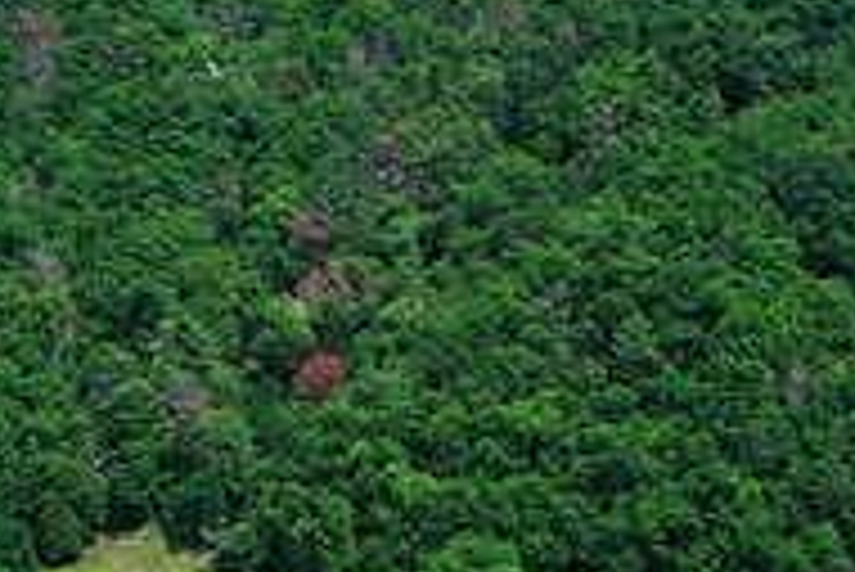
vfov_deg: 9.3
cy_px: 1340
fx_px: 3161
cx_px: 180
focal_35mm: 133
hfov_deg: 15.3
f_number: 2.8
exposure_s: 1/2000
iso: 110
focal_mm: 8.38
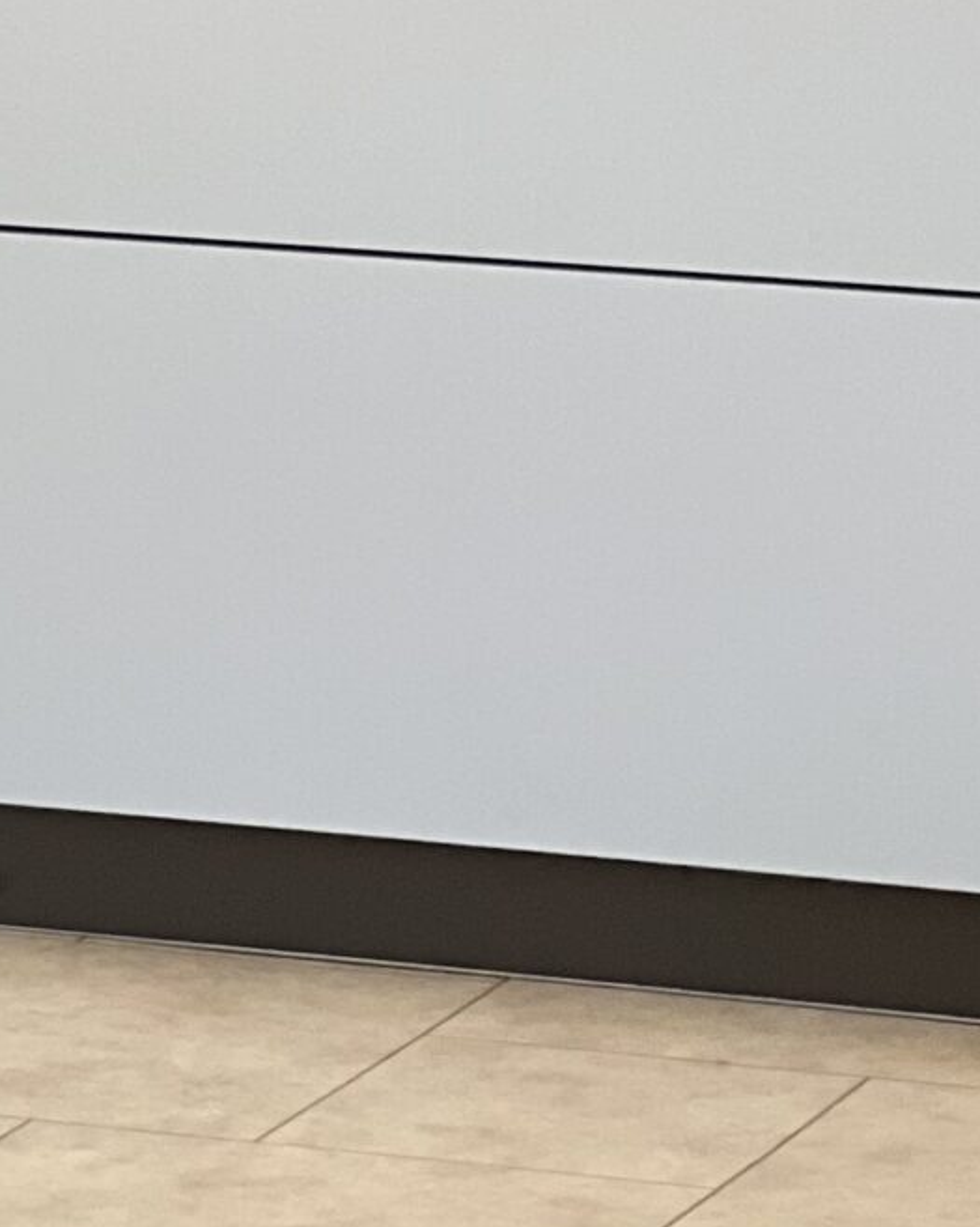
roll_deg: -0.1
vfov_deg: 6.5
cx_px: 388
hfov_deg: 5.3
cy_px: -966
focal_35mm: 293
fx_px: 10630
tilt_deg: -2.1
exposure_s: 1/121
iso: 125
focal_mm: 9
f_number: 2.8
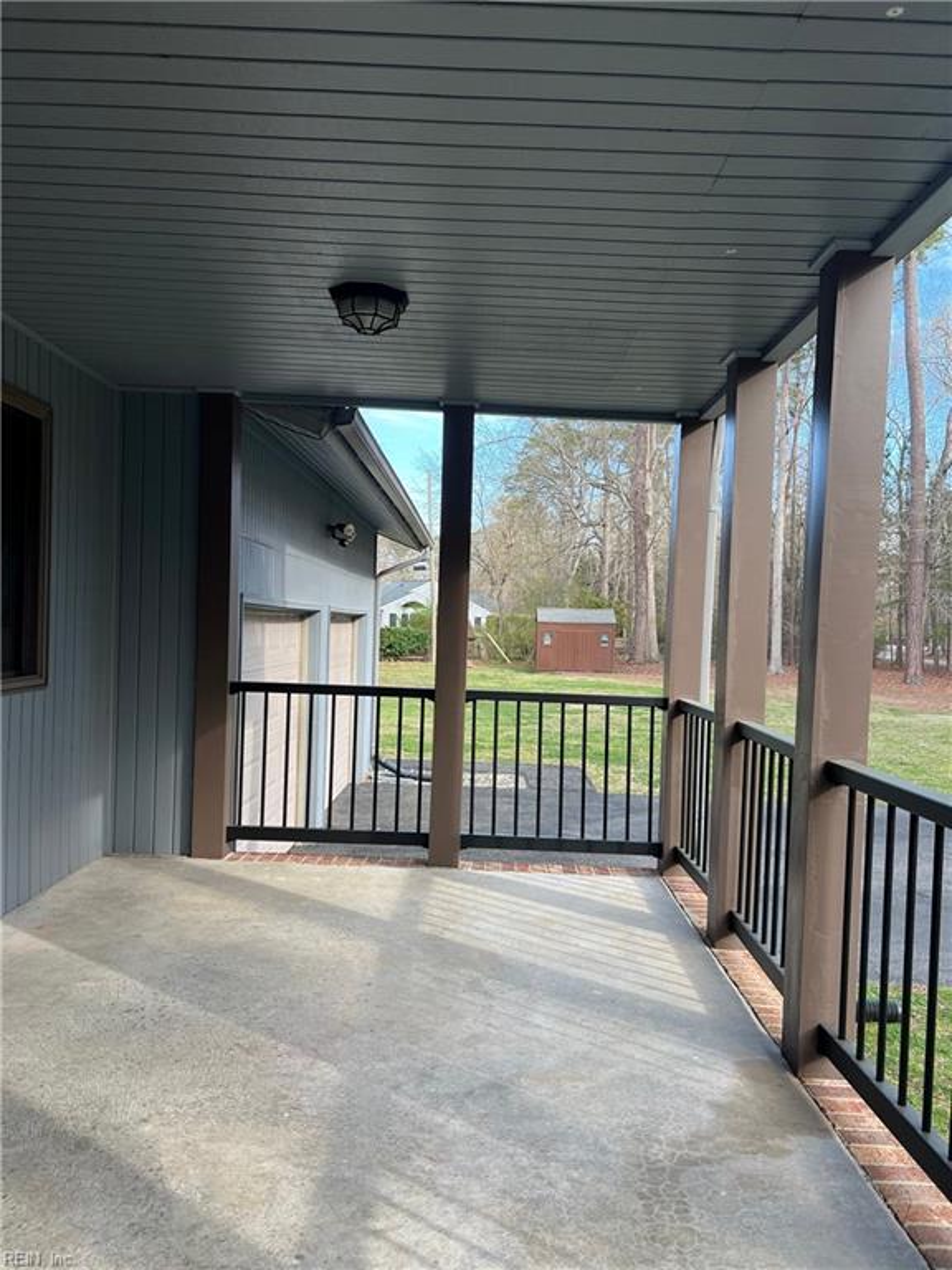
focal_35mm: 26
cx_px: 476
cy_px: 635
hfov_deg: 53.1
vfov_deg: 67.3
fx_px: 953
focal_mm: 5.7
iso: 50
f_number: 1.5
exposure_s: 1/359
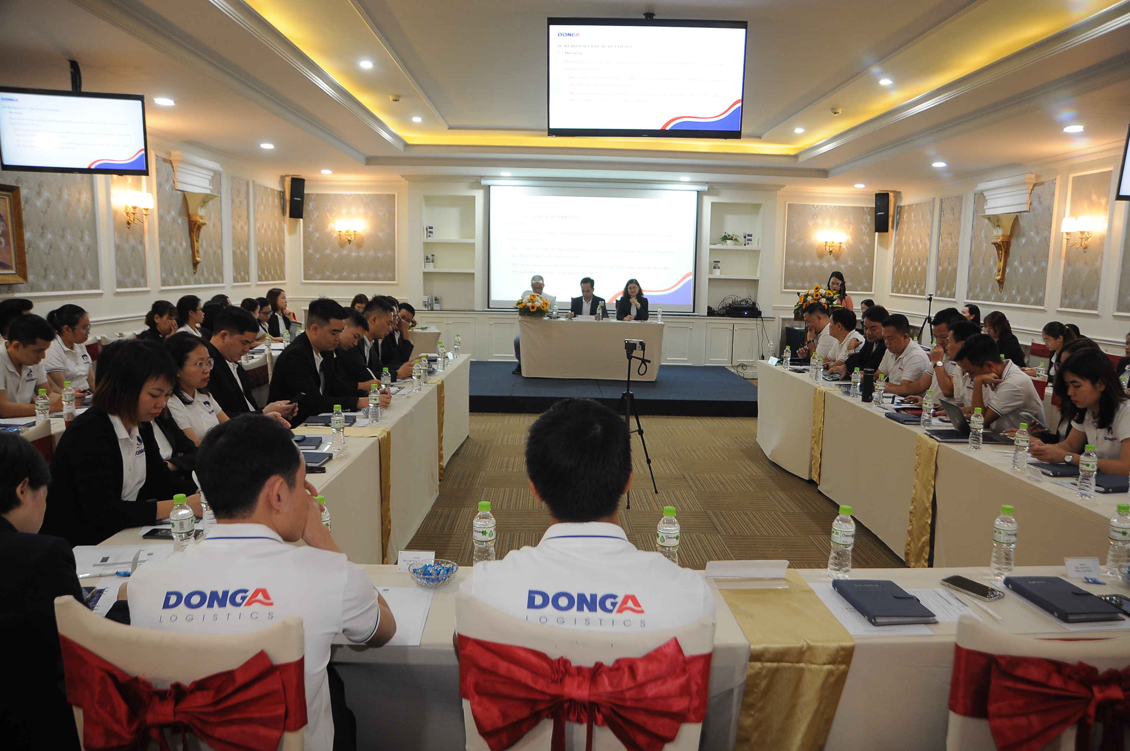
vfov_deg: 50.3
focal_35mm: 26
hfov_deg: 70.5
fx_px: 799
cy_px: 376
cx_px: 565
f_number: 2.8
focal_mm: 17
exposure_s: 1/40
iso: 400
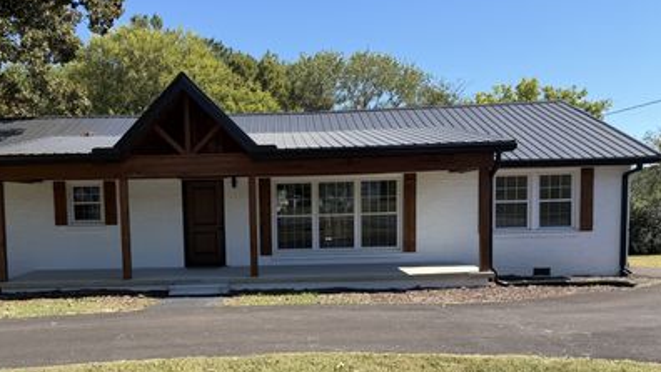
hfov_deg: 58.9
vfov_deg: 35.4
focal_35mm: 33
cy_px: 244
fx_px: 579
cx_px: 257
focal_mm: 6.76
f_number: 1.78
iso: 80
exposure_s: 1/2907
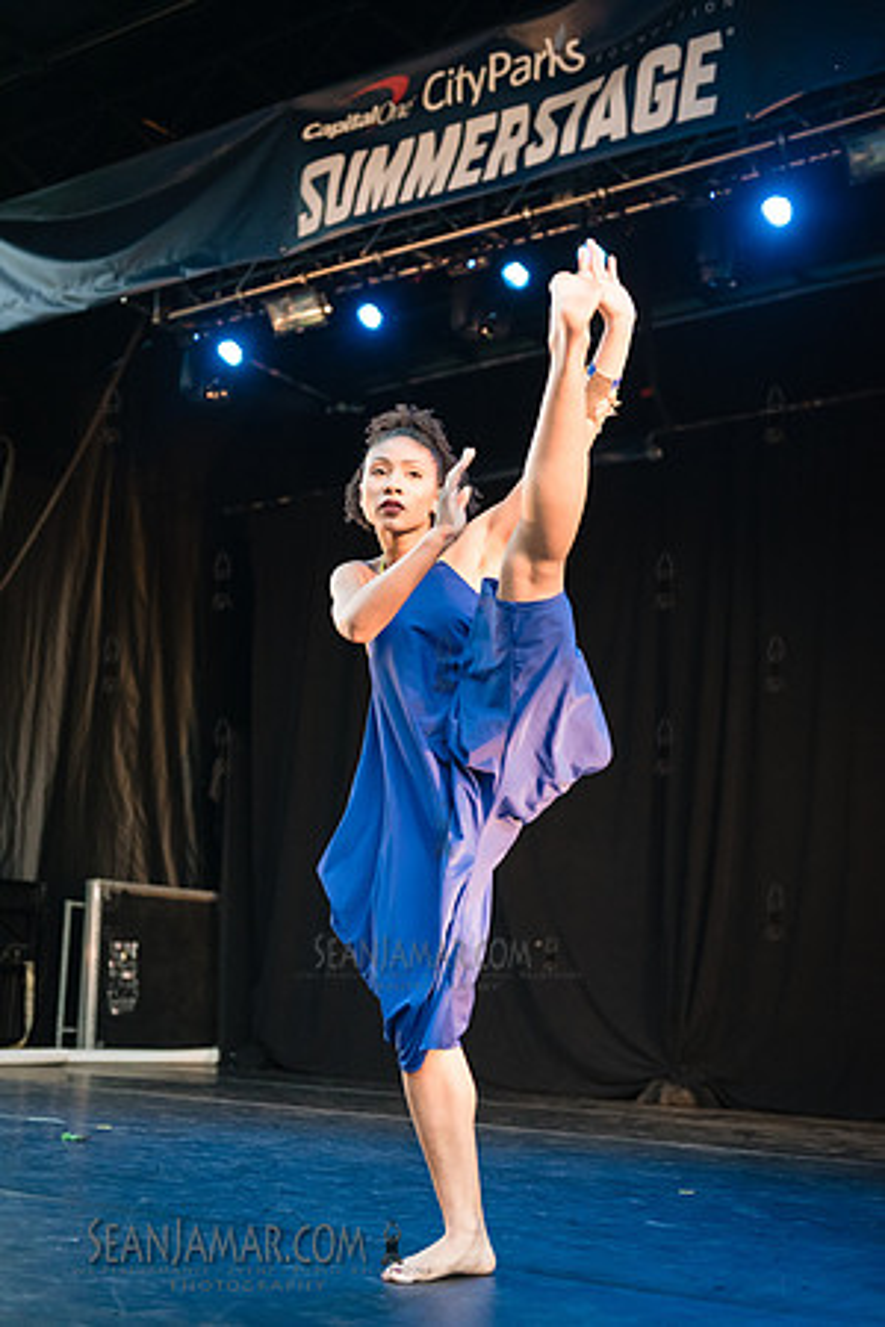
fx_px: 2065
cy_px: 664
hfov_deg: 24.2
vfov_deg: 35.6
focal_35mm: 56
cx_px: 442
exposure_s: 1/400
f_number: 2.8
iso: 3200
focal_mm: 56
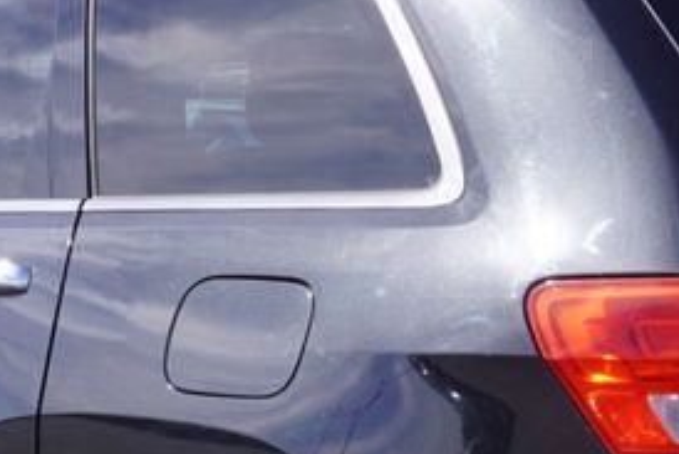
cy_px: 590
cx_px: 265
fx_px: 2432
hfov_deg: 15.9
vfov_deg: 10.4
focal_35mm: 129
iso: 100
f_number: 9
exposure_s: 1/125
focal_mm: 23
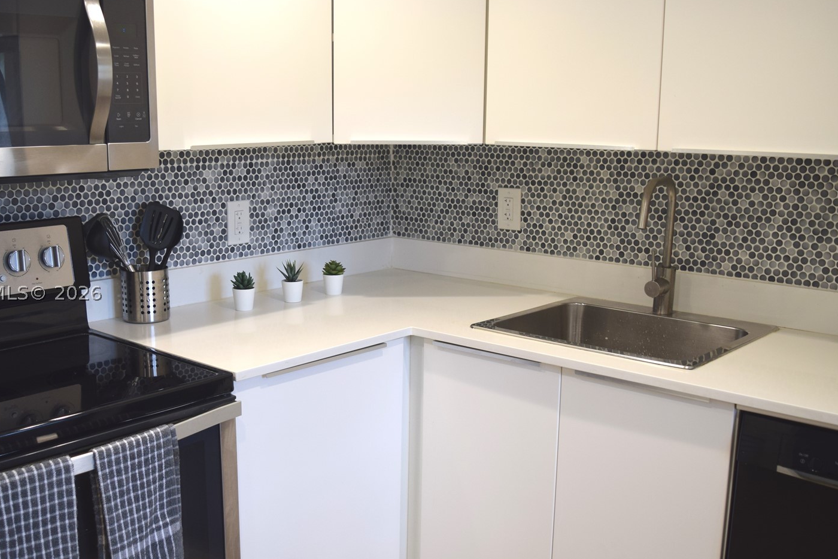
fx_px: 931
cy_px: 292
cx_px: 337
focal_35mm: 40
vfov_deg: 33.4
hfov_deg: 48.2
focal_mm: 22
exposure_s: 1/80
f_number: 4.5
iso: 400
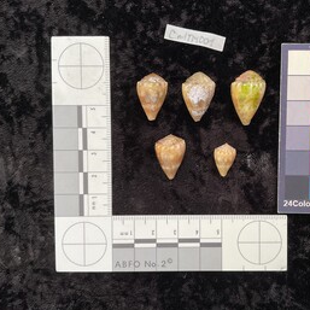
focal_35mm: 35
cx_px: 200
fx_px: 355
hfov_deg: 46.7
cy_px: 157
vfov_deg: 47.2
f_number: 1.8
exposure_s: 1/60
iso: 64
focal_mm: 3
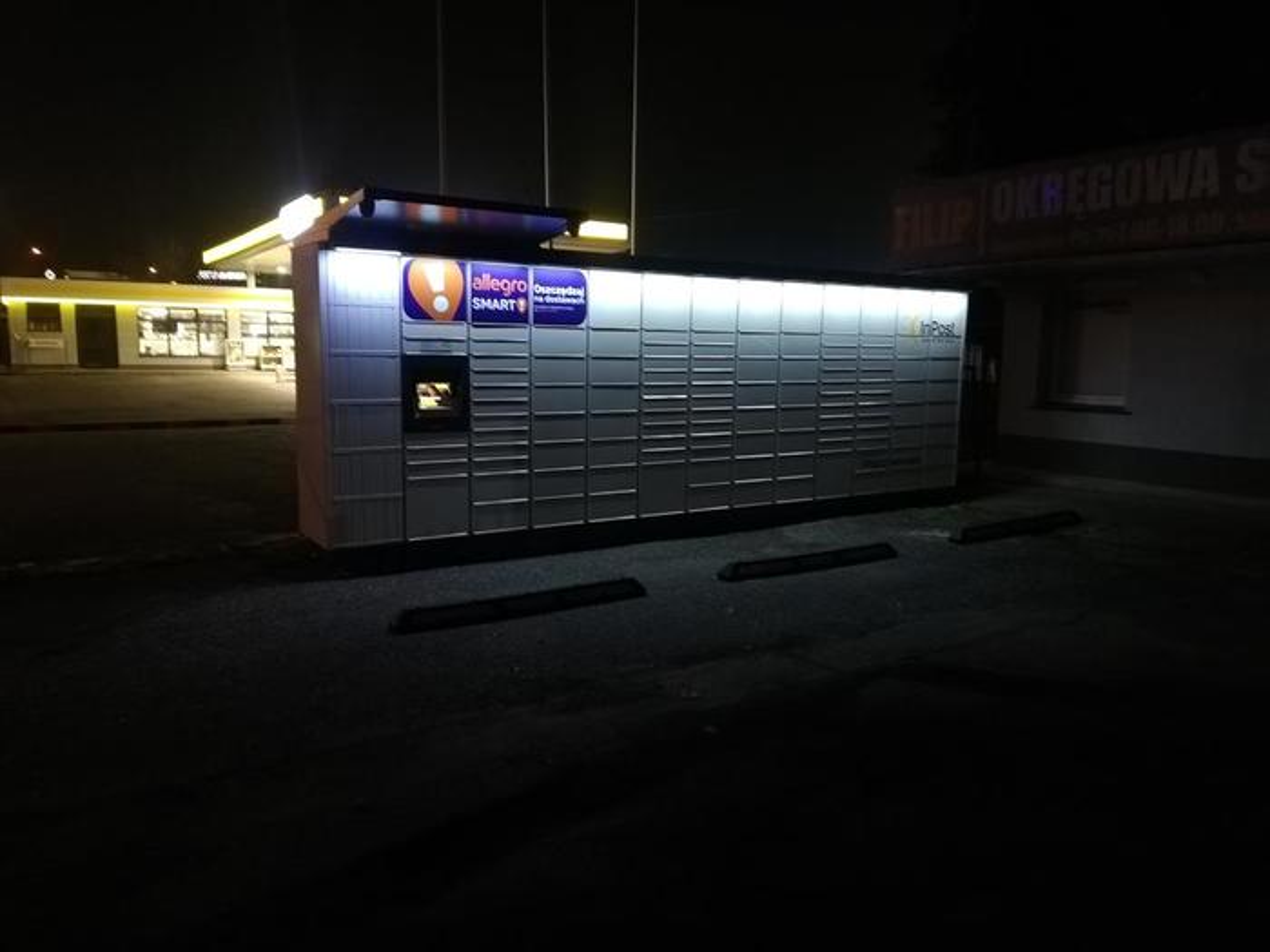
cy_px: 476
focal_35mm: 26
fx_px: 954
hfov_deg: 67.3
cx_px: 635
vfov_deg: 53.1
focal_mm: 3.81
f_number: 2.2
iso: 640
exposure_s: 1/16.7
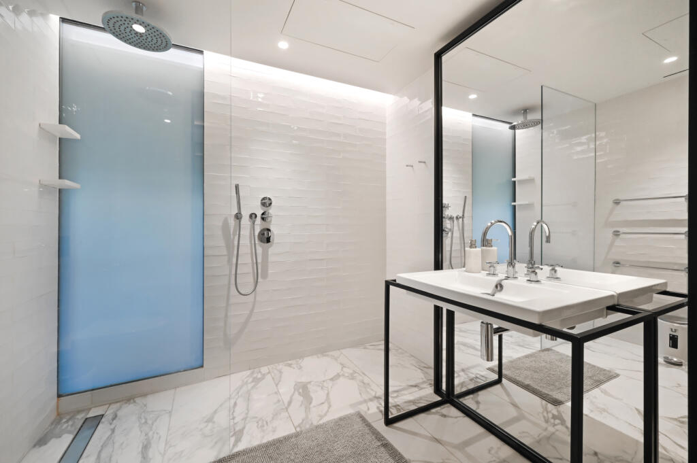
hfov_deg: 104.3
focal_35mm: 14
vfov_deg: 81.1
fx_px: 271
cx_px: 348
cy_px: 232
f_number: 16
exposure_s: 1/2
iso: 200
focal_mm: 14
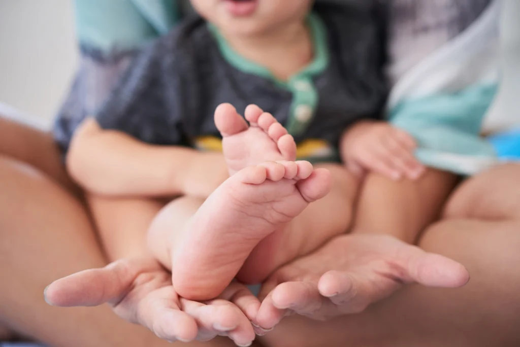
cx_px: 260
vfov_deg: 22.7
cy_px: 174
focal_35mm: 60
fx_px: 867
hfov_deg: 33.4
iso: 400
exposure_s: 1/125
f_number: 4
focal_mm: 60
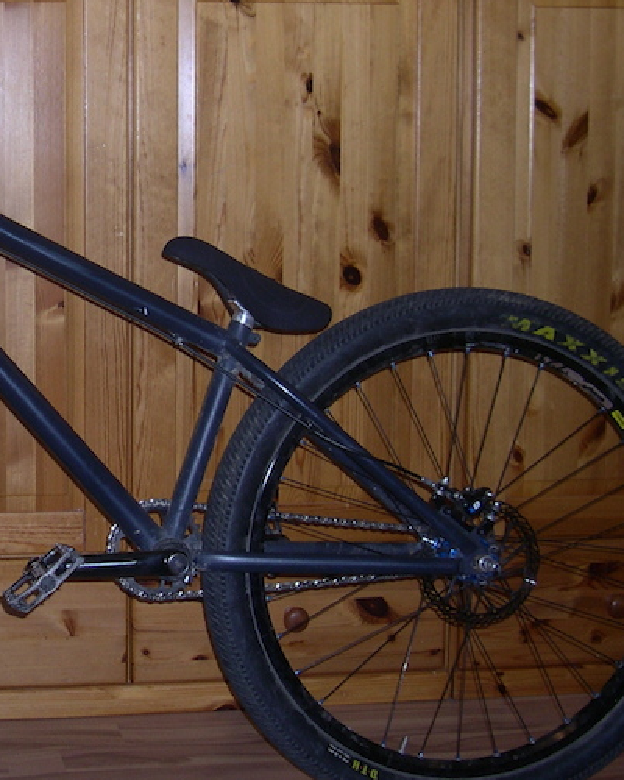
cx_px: -14
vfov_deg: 25.0
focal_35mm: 76
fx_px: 1754
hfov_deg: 19.5
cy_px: 329
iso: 100
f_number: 2.8
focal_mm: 8
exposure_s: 1/60
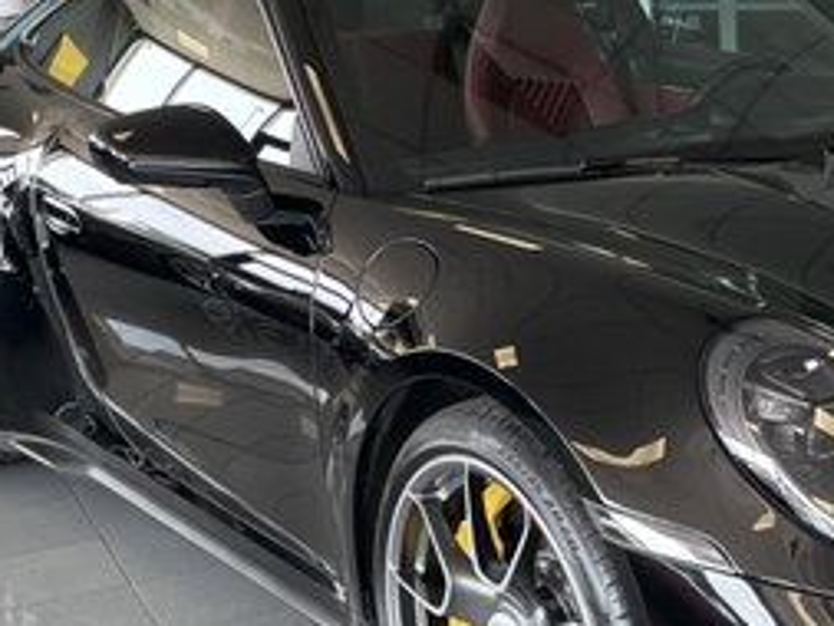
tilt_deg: -14.1
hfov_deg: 24.4
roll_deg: +2.2
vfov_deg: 18.7
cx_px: 653
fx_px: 1904
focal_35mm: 79
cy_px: 313
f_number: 1.6
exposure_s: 1/100
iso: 40
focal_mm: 4.2
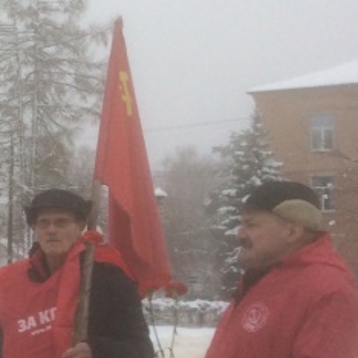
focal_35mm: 112
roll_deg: +0.9
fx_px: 1310
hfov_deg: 13.0
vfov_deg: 15.5
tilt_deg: +2.0
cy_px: 266
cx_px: -404
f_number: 2.2
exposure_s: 1/279
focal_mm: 4.15
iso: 32
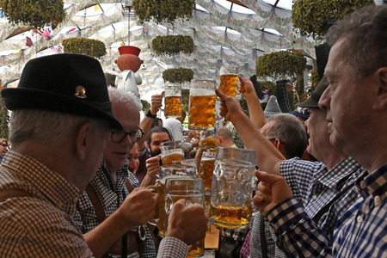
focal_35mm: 42
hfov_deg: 46.4
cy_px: 129
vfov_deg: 31.9
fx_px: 451
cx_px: 194
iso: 4000
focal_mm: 28
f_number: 9
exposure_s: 1/320
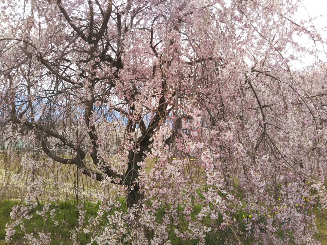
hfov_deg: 60.0
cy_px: 122
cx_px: 164
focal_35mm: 30
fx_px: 283
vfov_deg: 46.8
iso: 25
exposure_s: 1/177
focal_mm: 4
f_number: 2.2
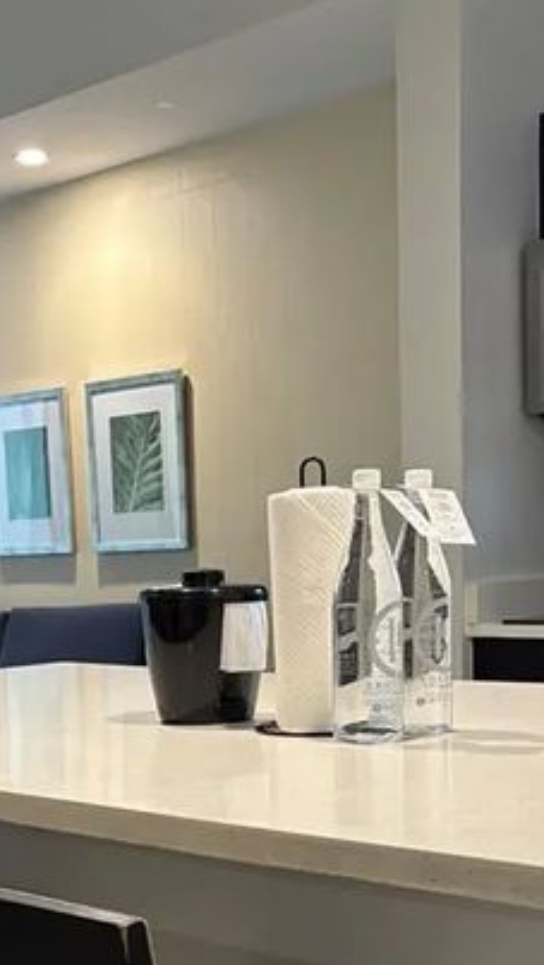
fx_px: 1537
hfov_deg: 20.0
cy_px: 825
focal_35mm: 60
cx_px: 165
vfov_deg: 33.5
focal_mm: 5.96
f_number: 1.6
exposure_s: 1/60
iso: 400
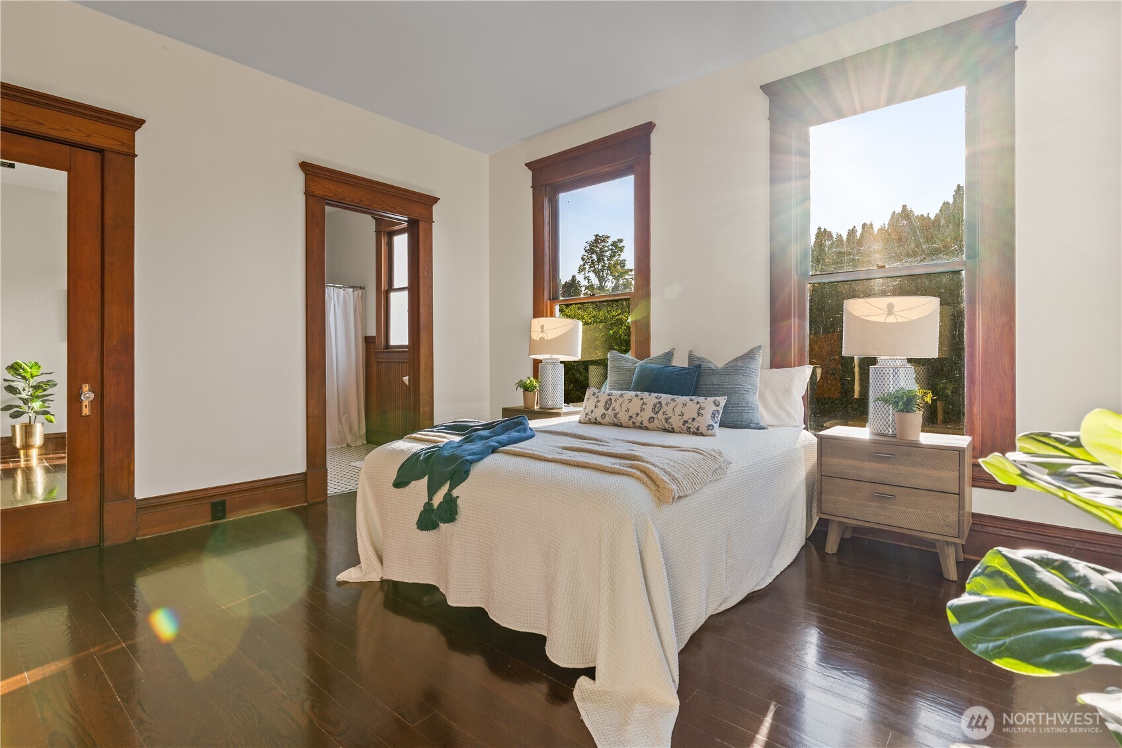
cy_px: 374
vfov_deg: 70.4
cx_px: 561
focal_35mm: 17
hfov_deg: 93.3
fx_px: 530
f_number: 8
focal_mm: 17
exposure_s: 1/30
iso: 500
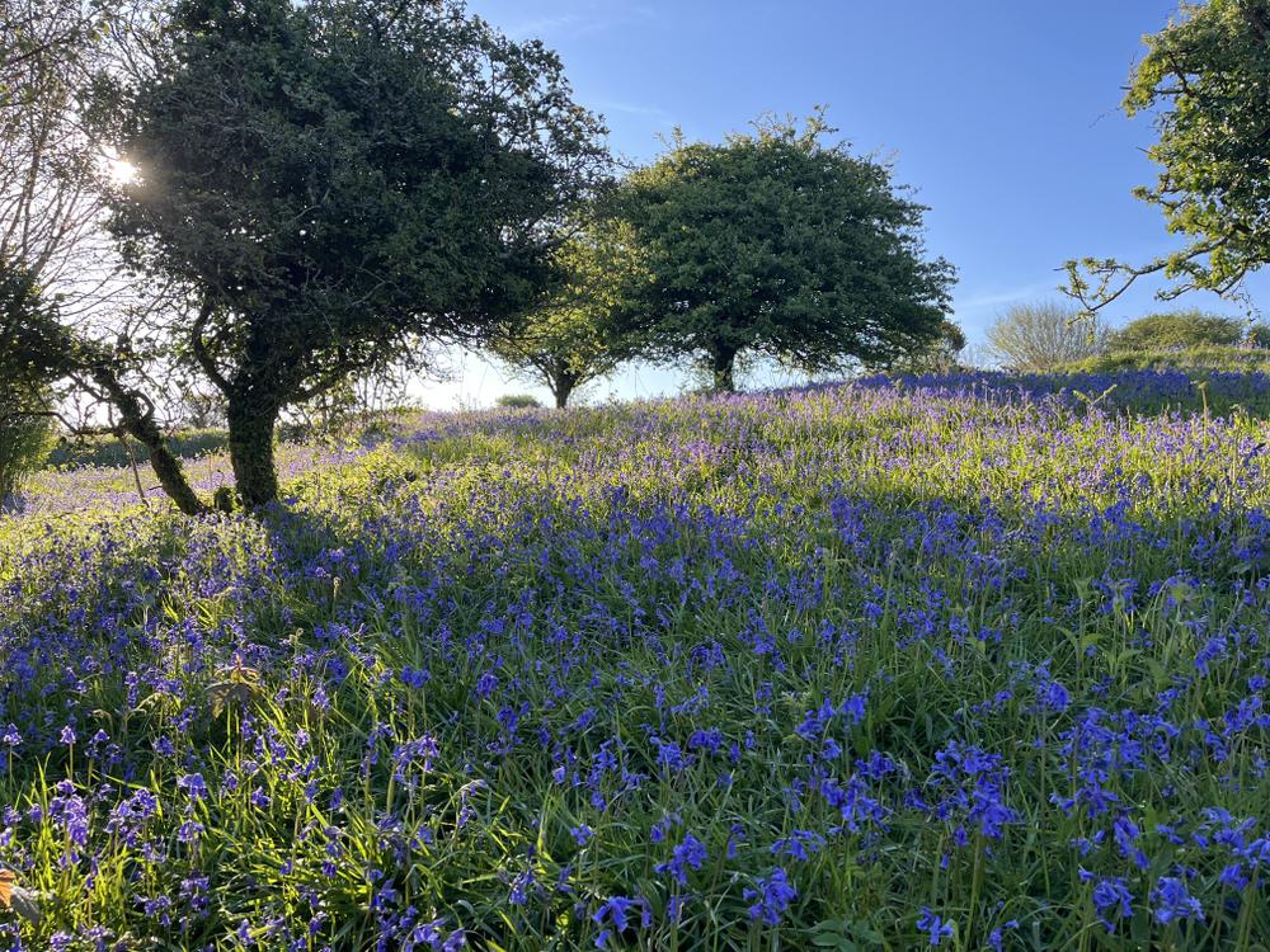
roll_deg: -2.8
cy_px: 476
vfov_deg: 53.1
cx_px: 635
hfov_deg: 67.3
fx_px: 954
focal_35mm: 26
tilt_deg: +0.5
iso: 50
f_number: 1.6
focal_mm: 5.1
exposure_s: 1/742
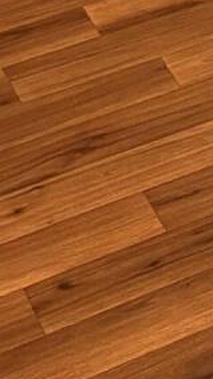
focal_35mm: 200
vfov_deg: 9.7
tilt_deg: -18.9
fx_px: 2010
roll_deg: +2.5
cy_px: -473
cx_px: 662
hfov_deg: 5.6
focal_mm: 5.96
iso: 500
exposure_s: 1/60
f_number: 1.6
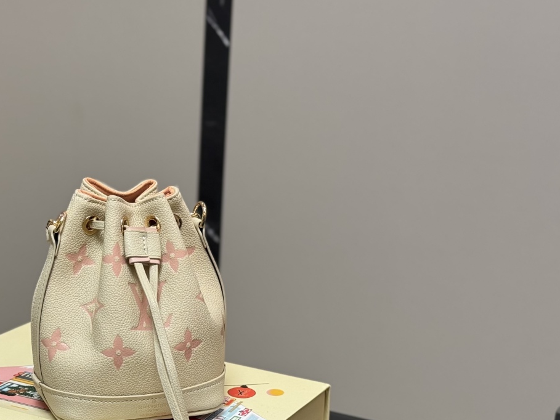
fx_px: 1230
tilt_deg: -16.6
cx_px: 150
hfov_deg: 25.4
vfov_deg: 19.3
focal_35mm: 76
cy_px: 296
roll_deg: -1.5
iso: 100
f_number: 1.78
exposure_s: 1/95
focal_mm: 6.76
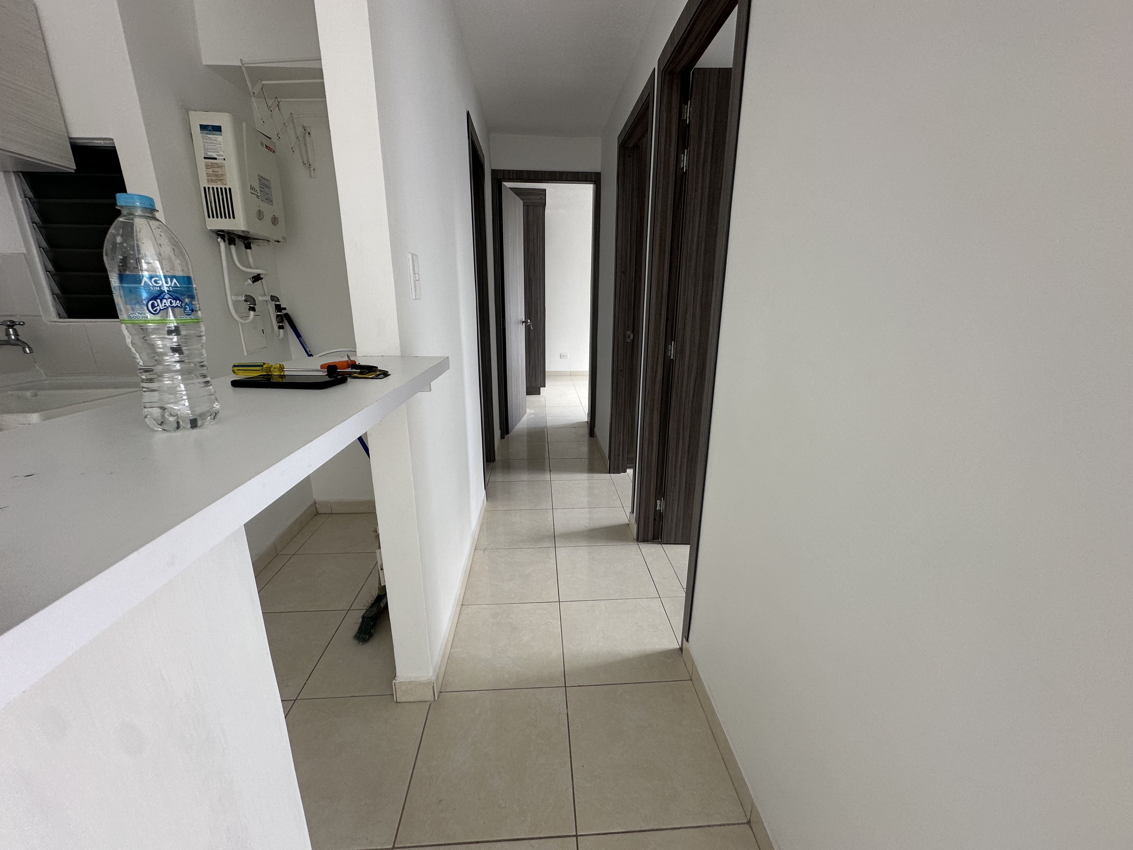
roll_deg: -0.1
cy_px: 425
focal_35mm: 14
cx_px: 566
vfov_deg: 85.7
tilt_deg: -14.0
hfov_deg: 102.1
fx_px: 458
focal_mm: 2.22
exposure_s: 1/99
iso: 64
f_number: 2.2
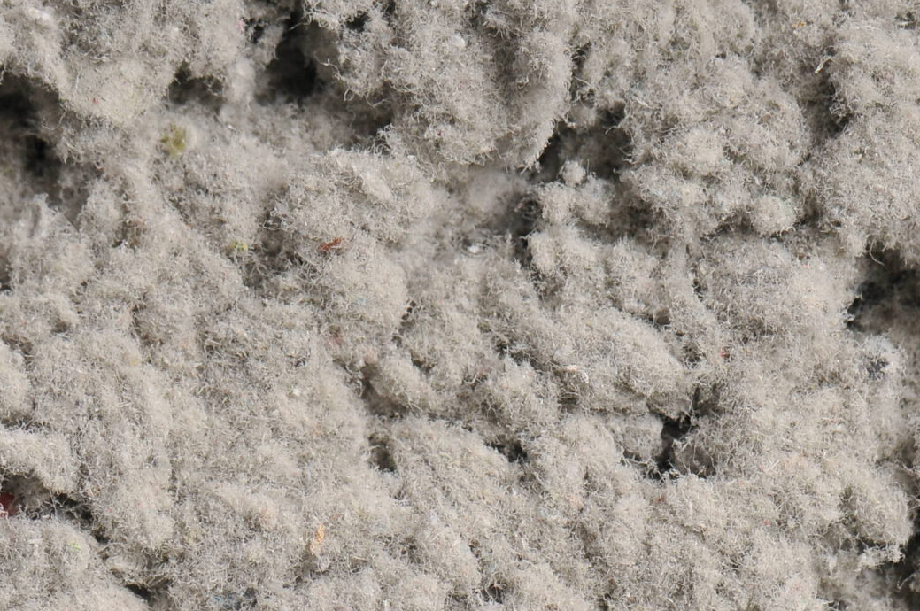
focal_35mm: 388
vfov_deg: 3.5
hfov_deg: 5.3
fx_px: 9909
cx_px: 587
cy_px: 465
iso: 400
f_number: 8
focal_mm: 105
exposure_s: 1/160
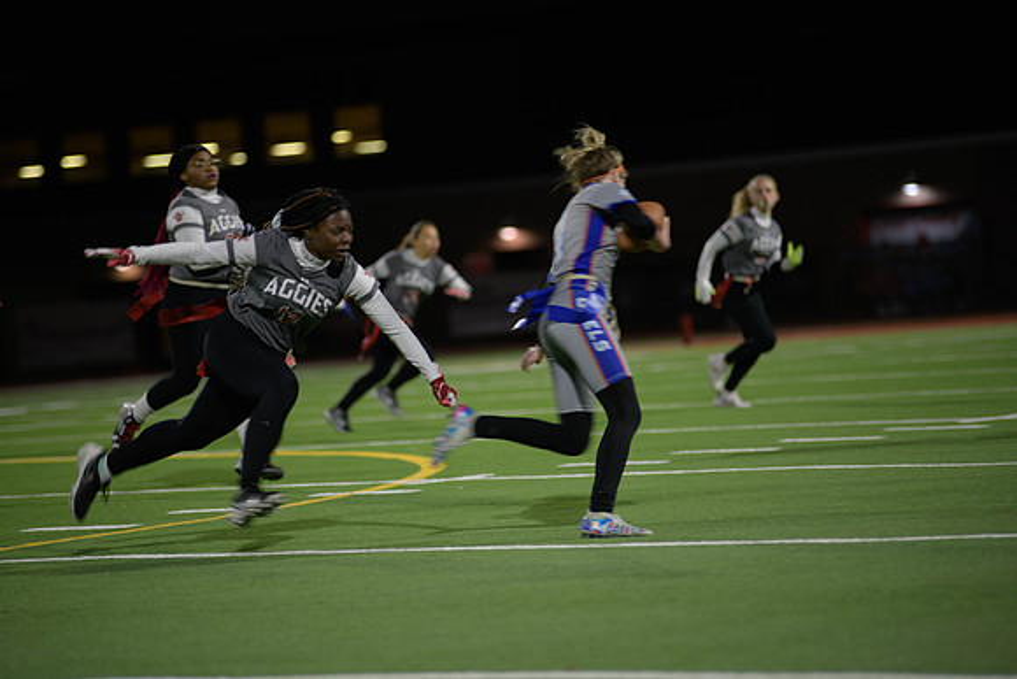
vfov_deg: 7.9
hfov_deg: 11.7
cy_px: 340
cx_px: 508
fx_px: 4945
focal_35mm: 175
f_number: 2.8
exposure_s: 1/200
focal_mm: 175
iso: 640
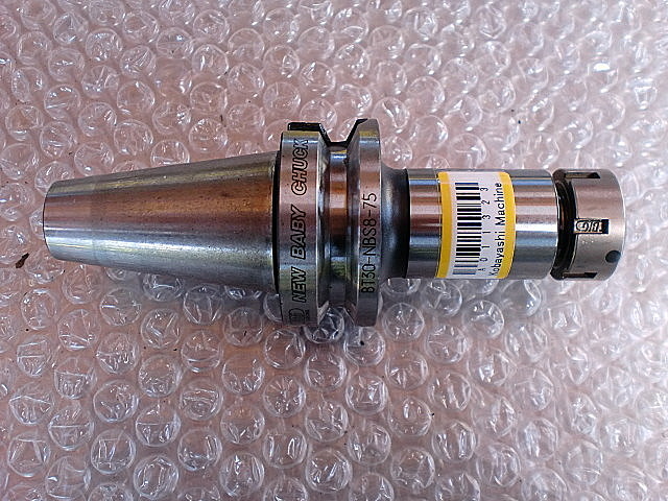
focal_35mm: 35
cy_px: 250
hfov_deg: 52.6
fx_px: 675
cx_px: 334
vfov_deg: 40.7
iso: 160
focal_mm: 6.3
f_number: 3.1
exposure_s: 1/60
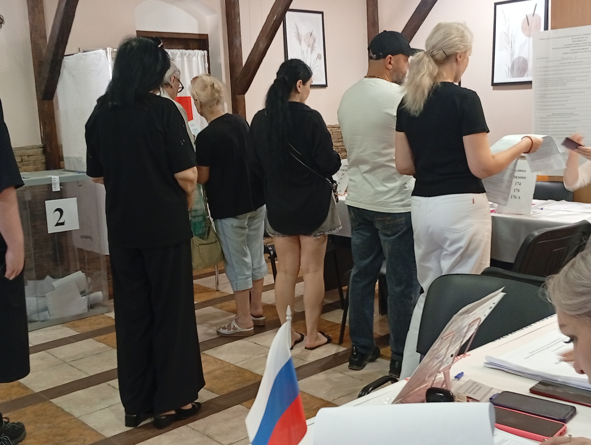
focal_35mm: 43
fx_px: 735
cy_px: 222
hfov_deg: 43.8
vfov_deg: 33.7
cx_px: 296
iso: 572
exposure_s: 1/20
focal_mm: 3.98
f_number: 1.8
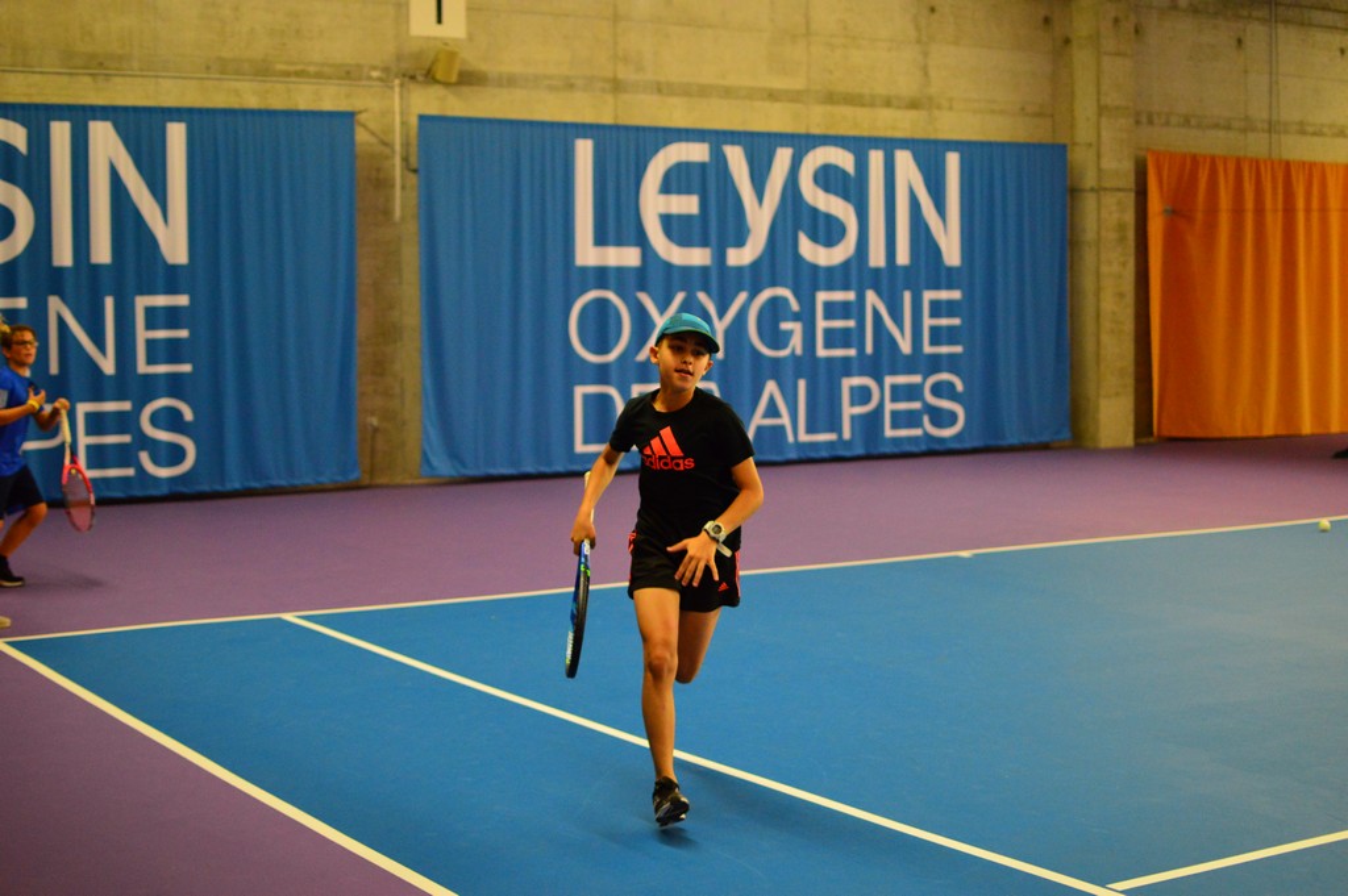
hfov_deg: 37.9
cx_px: 674
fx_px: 1964
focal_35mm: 52
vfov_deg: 25.7
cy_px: 448
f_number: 1.8
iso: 1600
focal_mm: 35
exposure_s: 1/640
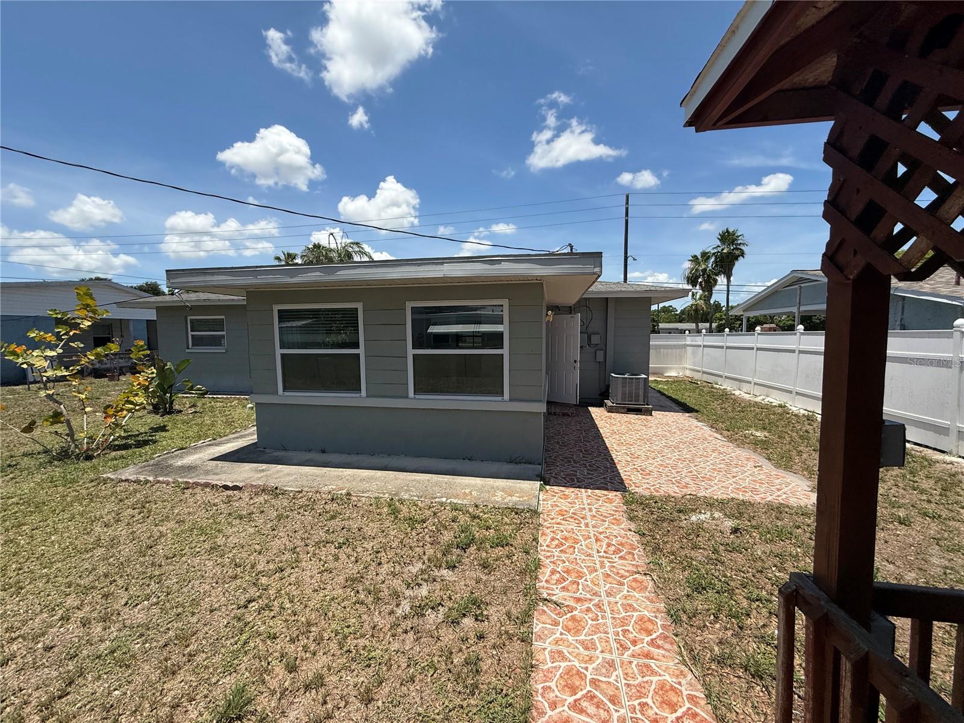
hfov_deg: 102.1
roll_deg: +0.8
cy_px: 362
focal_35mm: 14
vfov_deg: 85.7
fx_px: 390
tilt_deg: -4.6
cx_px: 482
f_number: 2.2
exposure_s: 1/2320
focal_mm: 2.22
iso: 50
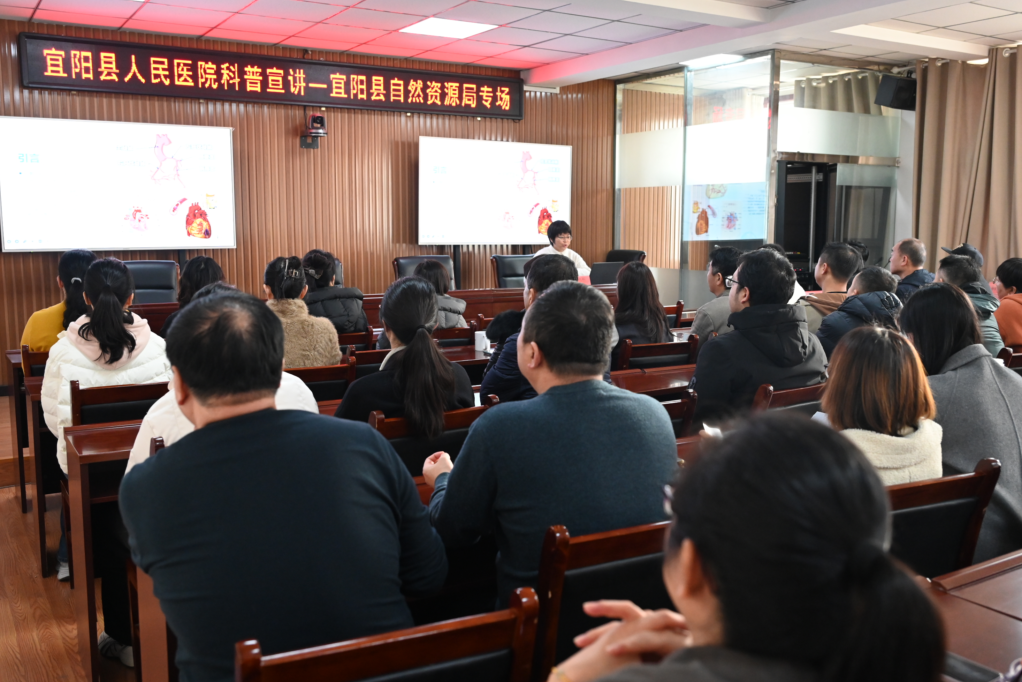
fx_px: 937
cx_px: 521
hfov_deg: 57.2
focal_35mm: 33
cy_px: 338
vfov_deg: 40.0
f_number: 4
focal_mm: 32
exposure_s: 1/100
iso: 3200
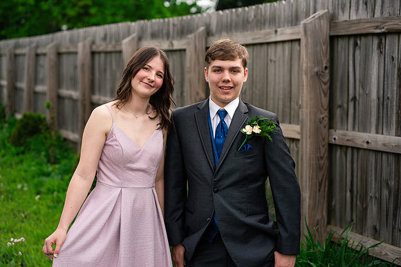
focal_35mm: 85
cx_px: 200
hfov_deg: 23.9
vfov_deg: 16.1
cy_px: 134
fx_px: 947
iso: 400
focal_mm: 85
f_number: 3.5
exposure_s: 1/800
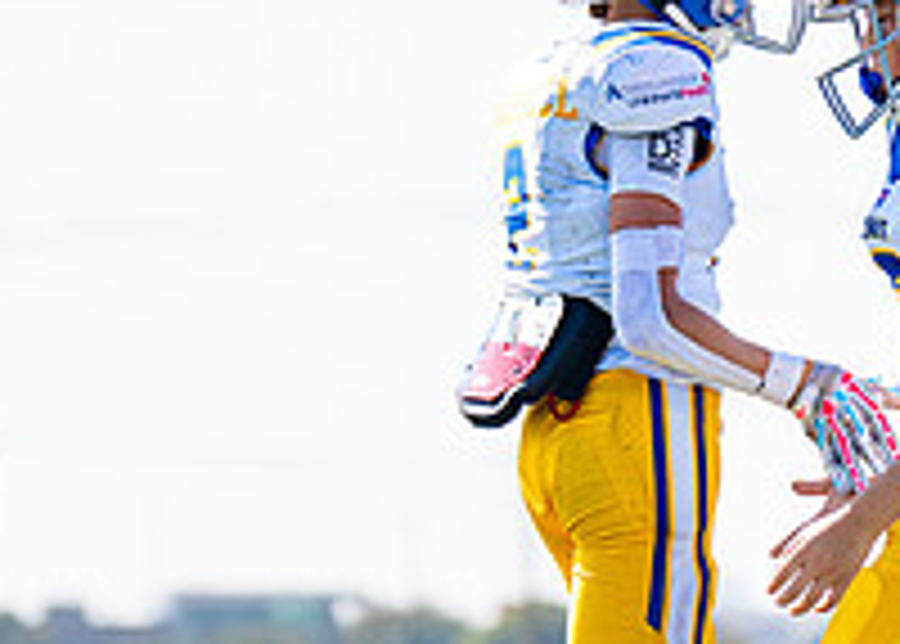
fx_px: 10330
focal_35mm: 404
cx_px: 701
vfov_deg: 3.6
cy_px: 481
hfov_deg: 5.0
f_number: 2.8
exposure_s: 1/1600
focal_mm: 103
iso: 100
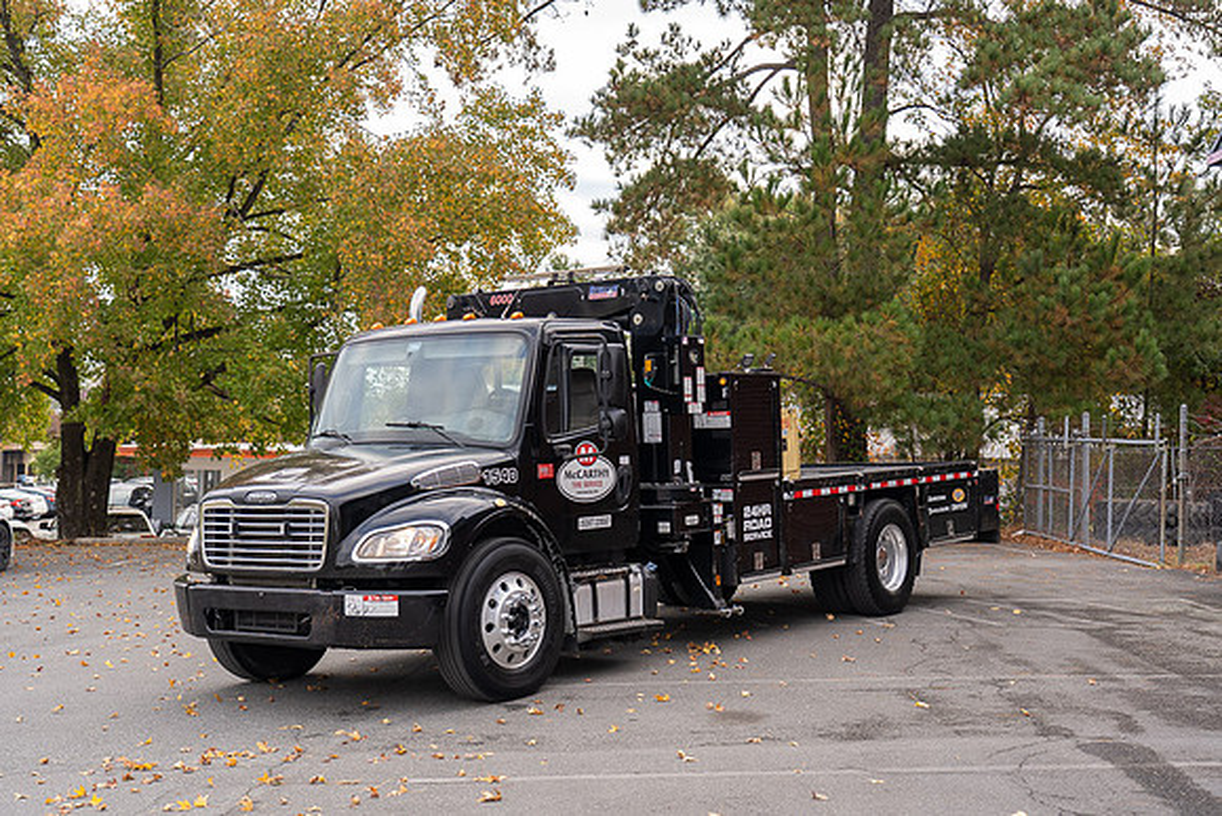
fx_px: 1494
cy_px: 408
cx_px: 611
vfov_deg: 30.5
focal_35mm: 44
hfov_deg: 44.5
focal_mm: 44
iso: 250
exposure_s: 1/160
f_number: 4
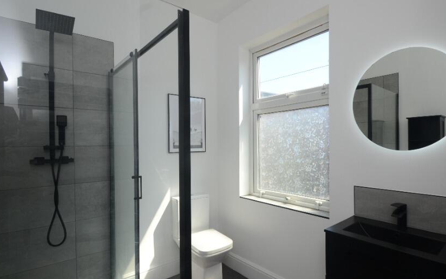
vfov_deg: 62.2
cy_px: 142
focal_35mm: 19
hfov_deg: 87.5
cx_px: 253
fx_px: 231
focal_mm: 10
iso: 400
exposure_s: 1/160
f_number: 9
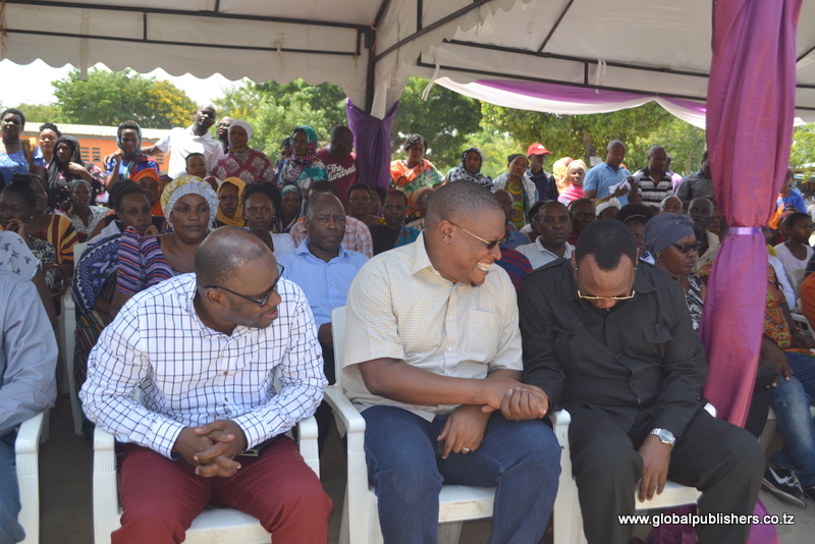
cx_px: 408
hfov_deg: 57.2
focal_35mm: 33
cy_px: 272
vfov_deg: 40.0
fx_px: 747
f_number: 5
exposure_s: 1/200
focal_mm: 22
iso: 100
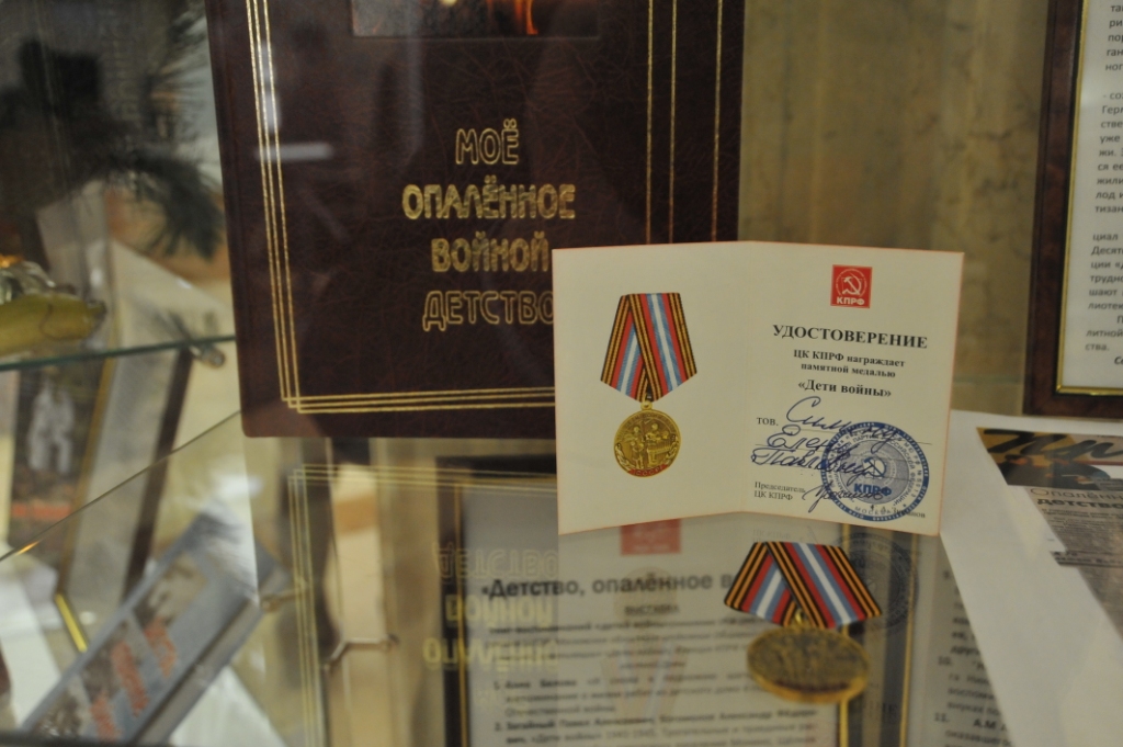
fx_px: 1184
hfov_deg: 50.7
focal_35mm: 38
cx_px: 562
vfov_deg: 35.0
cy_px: 374
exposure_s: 1/125
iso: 3200
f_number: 6.3
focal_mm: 38
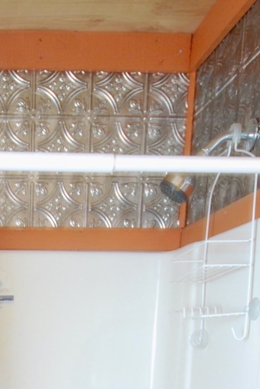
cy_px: 466
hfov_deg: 25.4
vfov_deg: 33.1
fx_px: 530
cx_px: -33
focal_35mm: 49
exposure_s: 1/5
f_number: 4
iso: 400
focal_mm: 10
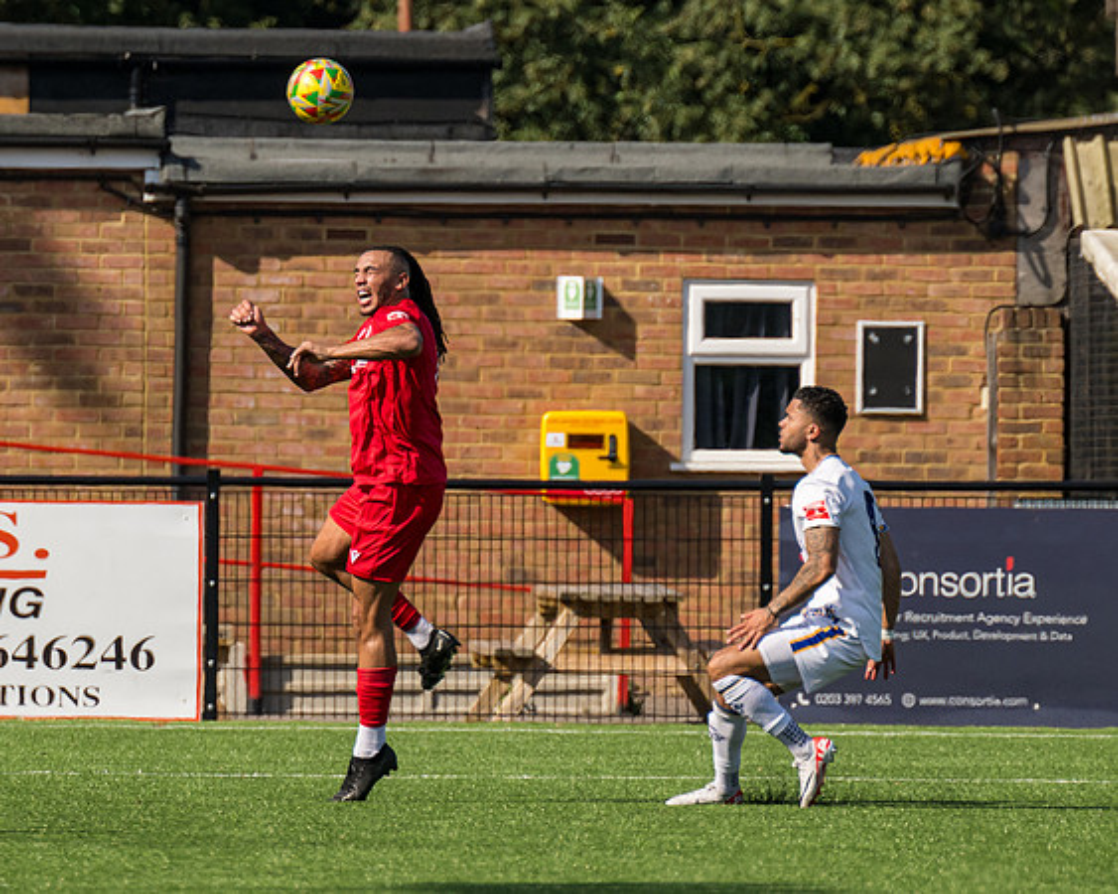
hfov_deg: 2.8
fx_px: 22915
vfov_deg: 2.2
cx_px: 543
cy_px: 437
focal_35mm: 693
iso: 200
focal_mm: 280
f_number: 4.5
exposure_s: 1/2500
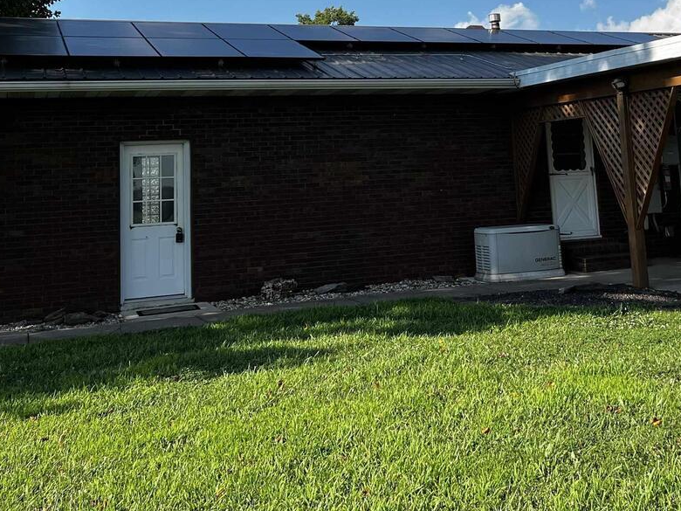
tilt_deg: +9.8
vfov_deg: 29.2
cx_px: 411
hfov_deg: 39.5
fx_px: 944
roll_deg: +4.2
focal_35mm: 48
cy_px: 60
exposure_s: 1/3356
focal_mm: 5.7
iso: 50
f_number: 1.5
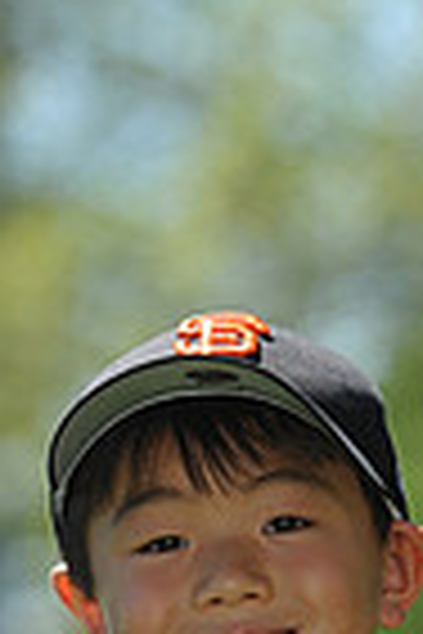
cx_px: 104
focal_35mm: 492
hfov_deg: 2.8
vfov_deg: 4.2
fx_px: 8671
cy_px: 782
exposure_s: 1/1250
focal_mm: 120
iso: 200
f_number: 4
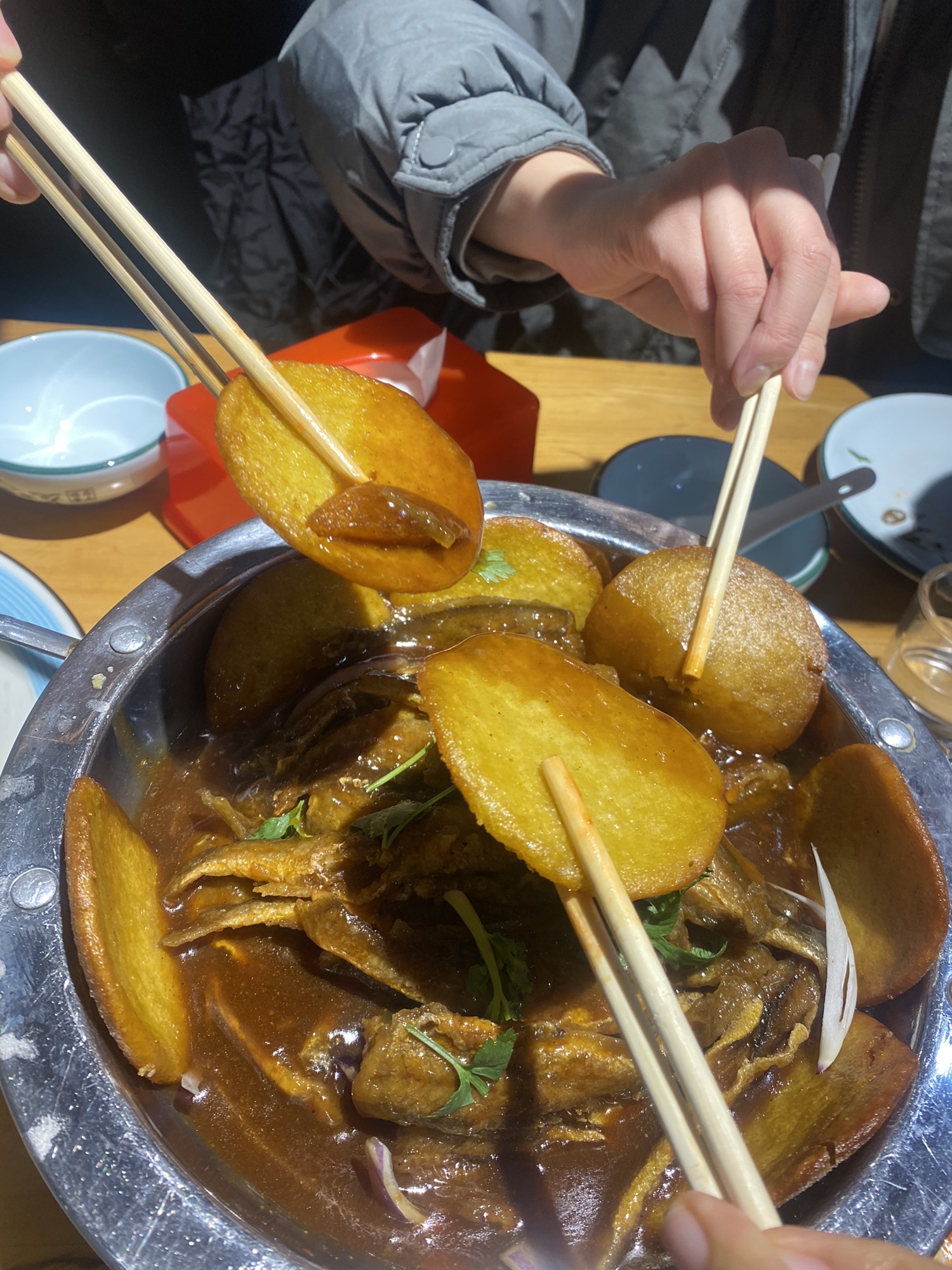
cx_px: 476
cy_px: 635
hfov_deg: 53.1
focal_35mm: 26
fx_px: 953
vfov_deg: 67.3
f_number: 1.8
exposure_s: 1/100
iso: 80
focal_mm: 4.25
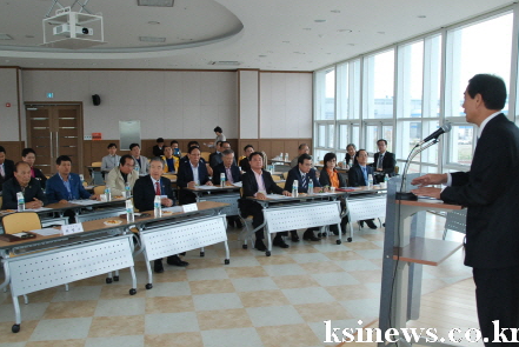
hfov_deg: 55.7
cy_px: 174
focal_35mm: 34
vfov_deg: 39.0
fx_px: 491
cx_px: 254
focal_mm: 20
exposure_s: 1/160
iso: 800
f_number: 6.3
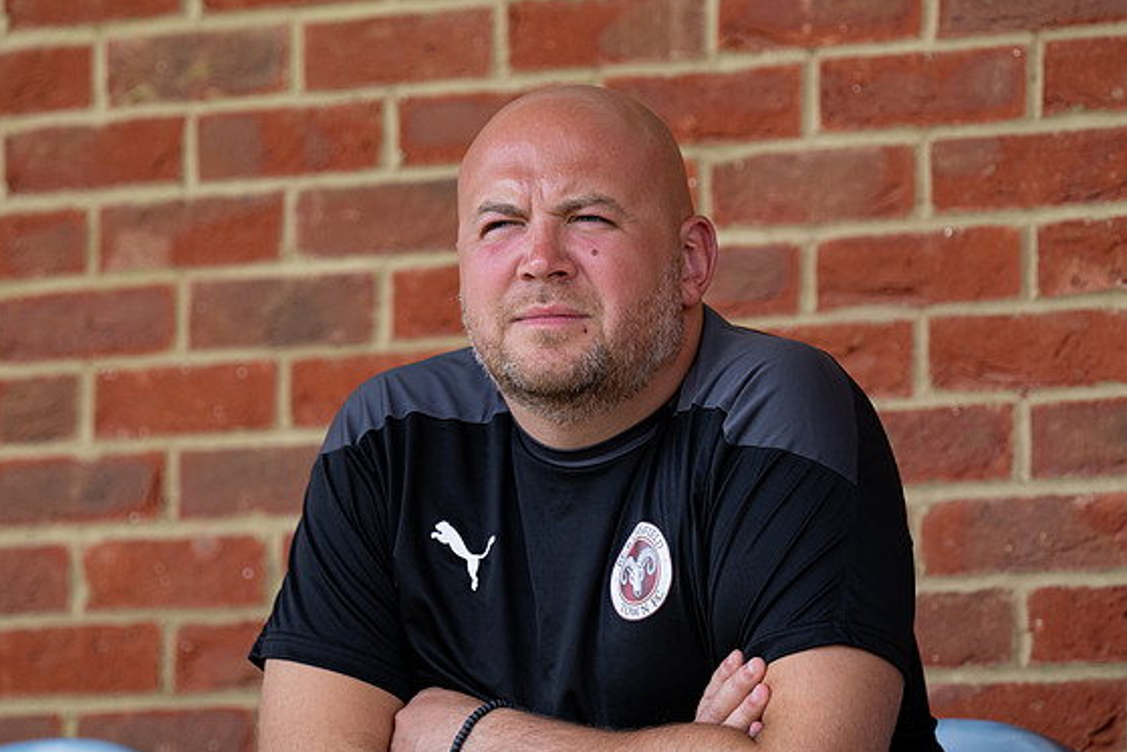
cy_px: 439
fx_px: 8548
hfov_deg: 7.5
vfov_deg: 5.0
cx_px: 568
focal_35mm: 273
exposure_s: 1/400
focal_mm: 210
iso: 200
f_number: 4
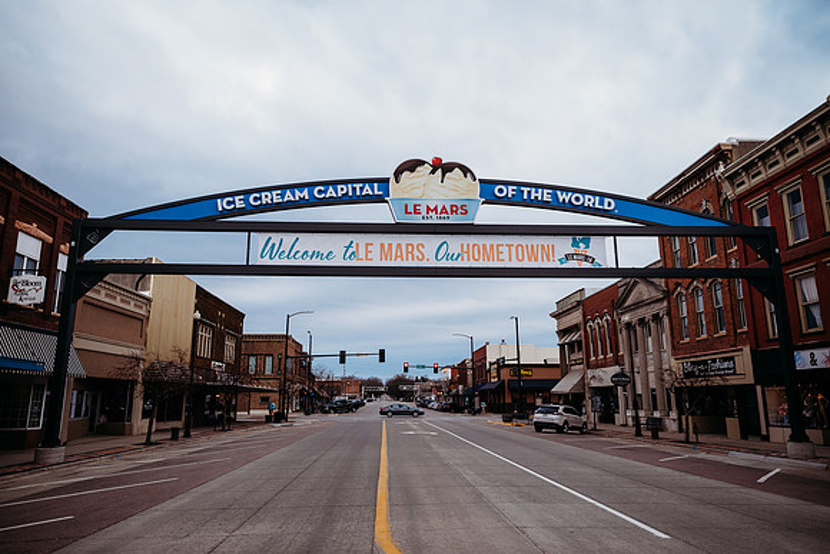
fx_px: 553
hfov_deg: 73.7
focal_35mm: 24
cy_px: 277
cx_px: 415
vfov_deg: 53.2
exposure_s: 1/160
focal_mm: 24
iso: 100
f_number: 3.2
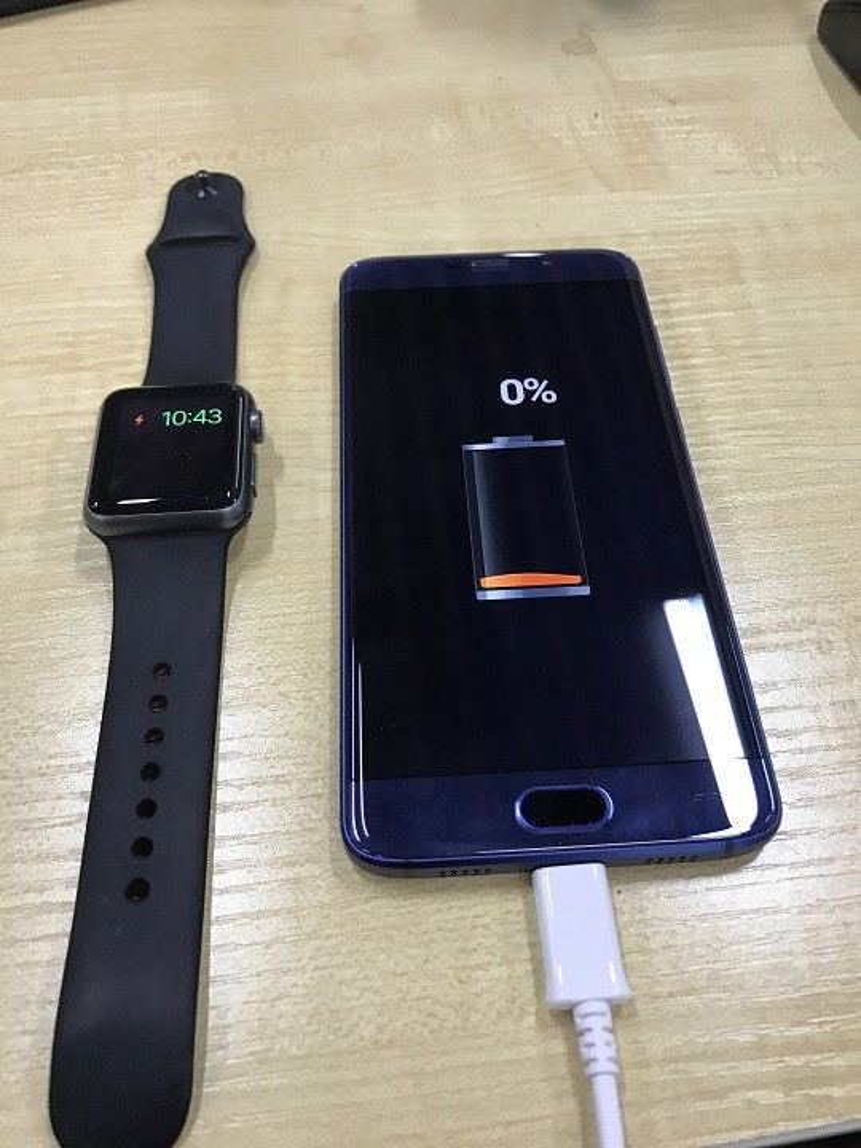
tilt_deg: -55.9
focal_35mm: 28
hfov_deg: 49.7
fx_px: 929
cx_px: 430
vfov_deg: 63.4
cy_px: 574
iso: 40
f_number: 1.8
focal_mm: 3.99
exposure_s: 1/17
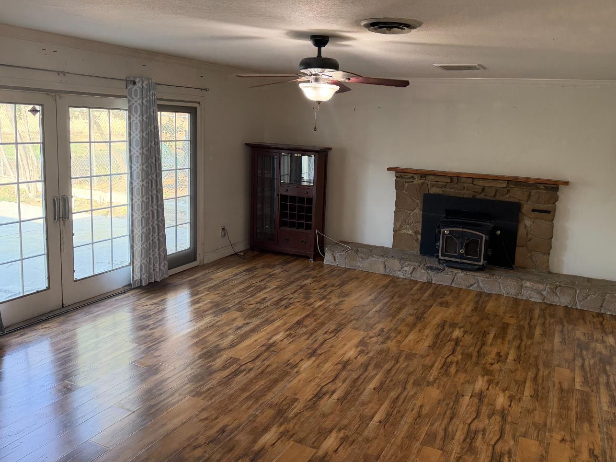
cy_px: 204
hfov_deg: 63.1
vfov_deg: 49.6
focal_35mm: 28
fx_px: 498
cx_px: 357
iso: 320
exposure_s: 1/120
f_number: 1.78
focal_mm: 6.76
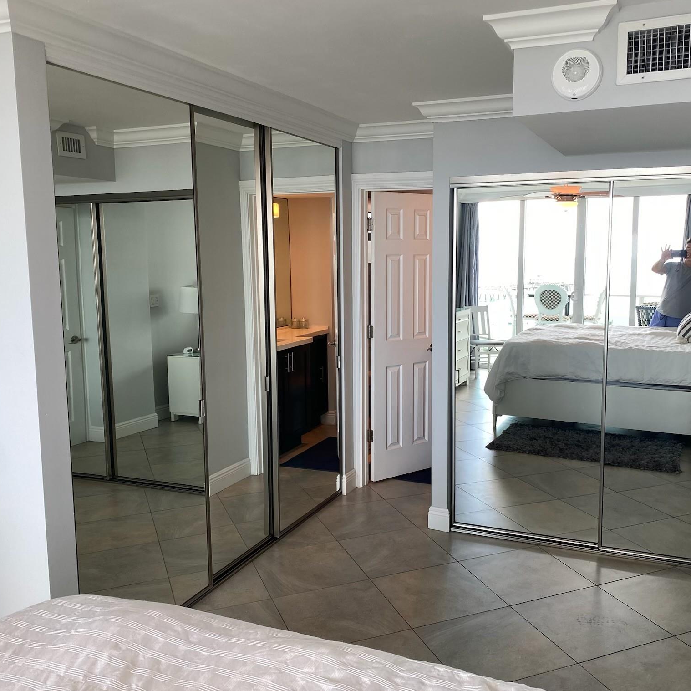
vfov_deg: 52.5
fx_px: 700
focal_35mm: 31
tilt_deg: -8.2
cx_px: 380
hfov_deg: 52.4
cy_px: 348
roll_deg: -1.1
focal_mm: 4.25
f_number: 1.8
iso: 40
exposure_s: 1/120
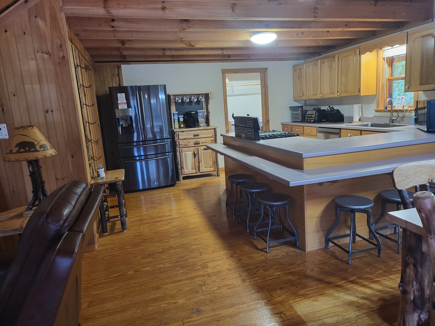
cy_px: 163
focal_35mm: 24
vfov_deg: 56.8
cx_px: 218
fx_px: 302
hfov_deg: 71.6
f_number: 1.8
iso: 320
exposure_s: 1/40
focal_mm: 5
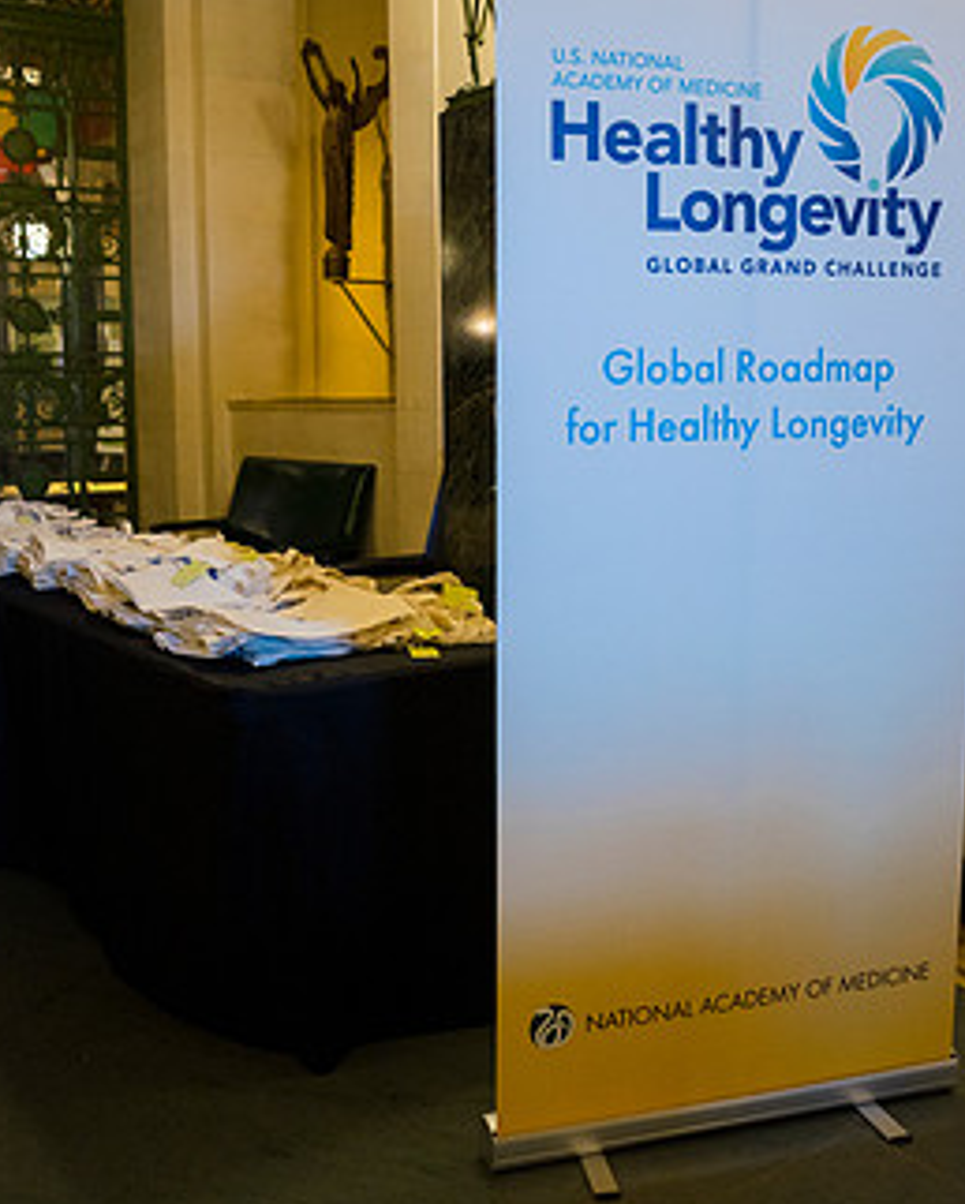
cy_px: 509
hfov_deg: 39.2
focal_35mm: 38
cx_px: 479
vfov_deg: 47.7
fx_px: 1355
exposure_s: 1/80
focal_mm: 29
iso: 1250
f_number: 4
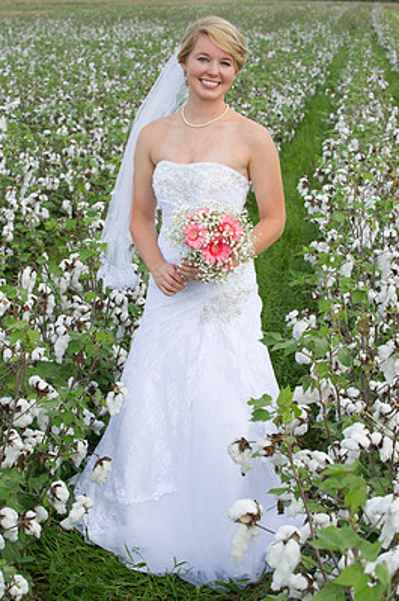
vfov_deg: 23.1
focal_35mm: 88
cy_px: 310
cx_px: 207
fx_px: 1467
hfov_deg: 15.5
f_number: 7.1
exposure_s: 1/125
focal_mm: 78
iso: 200
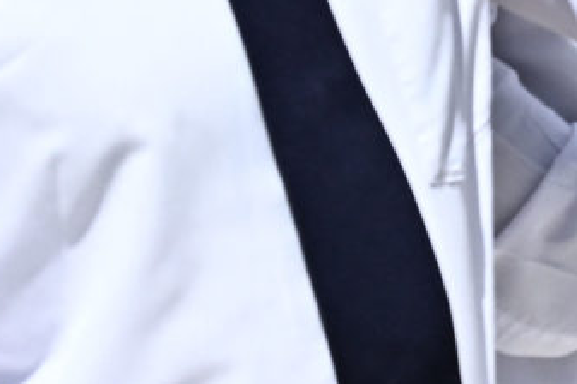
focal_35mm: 327
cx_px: 962
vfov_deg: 4.1
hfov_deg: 6.2
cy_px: -462
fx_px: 5236
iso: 400
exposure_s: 1/1600
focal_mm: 43
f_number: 7.1
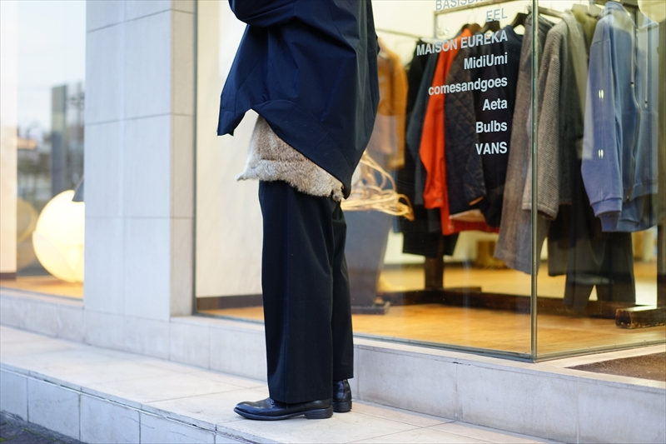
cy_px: 222
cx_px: 333
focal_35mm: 55
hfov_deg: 36.3
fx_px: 1017
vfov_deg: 24.6
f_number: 1.8
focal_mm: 55
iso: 320
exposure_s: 1/60
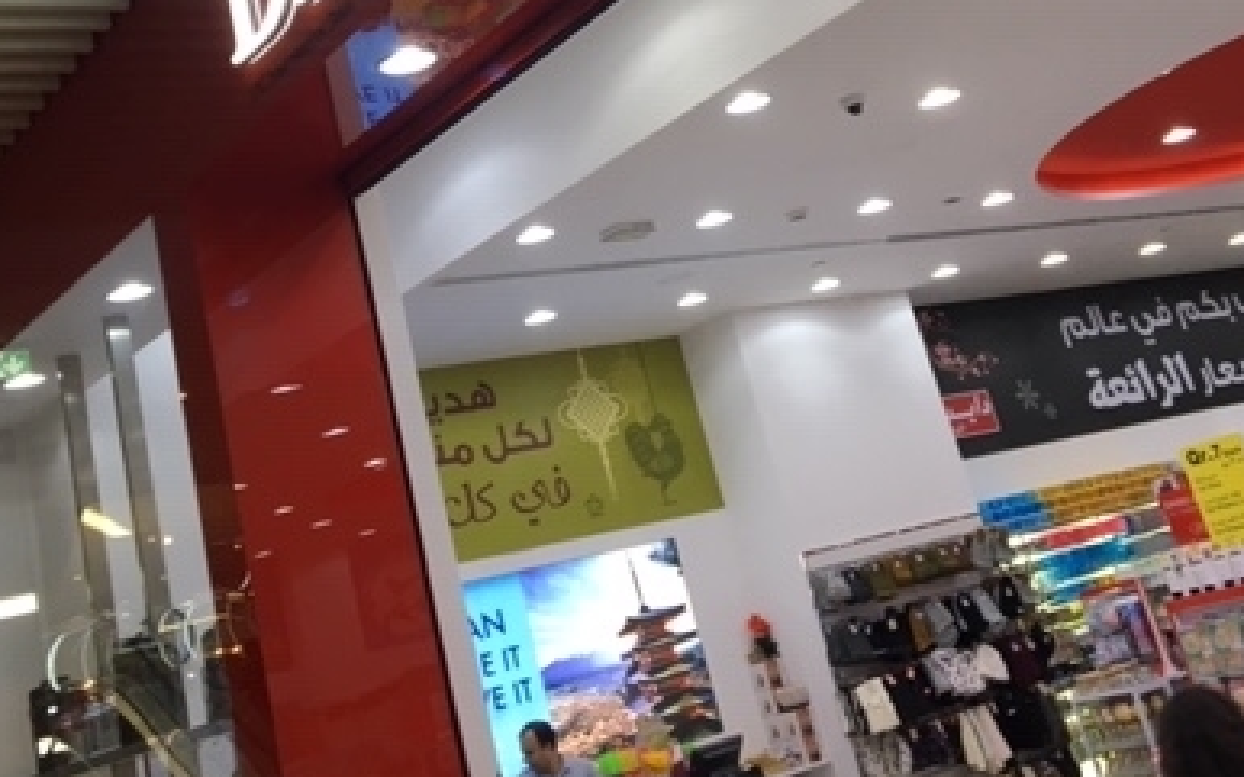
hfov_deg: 39.5
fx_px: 1729
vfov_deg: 24.0
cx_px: 548
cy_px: -26
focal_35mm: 51
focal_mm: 4.15
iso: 25
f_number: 2.2
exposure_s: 1/33
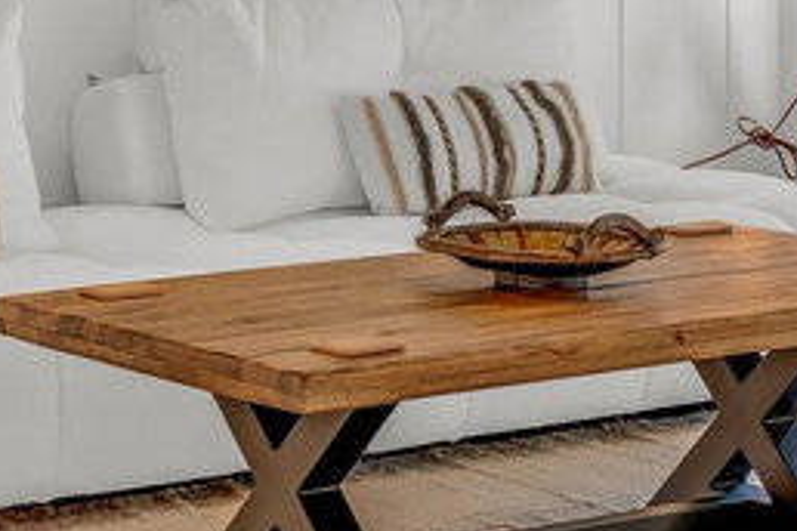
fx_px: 3453
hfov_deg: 12.8
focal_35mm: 156
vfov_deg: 8.7
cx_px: 973
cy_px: -102
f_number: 8
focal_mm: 35
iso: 640
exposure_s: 1/20
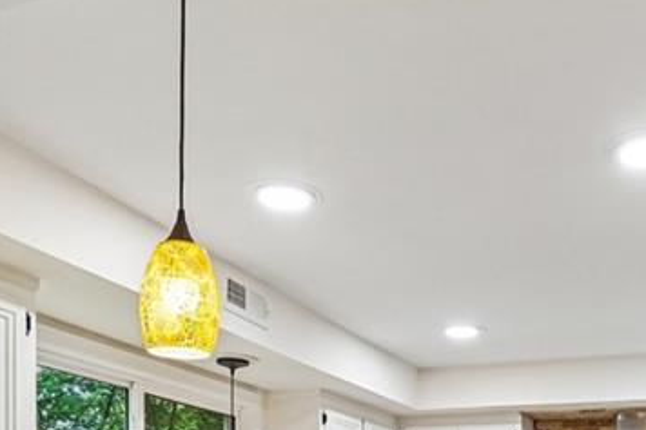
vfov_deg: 25.4
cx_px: 461
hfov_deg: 41.8
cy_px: 549
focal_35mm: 46
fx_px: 825
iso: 800
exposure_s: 1/25
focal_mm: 16
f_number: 8
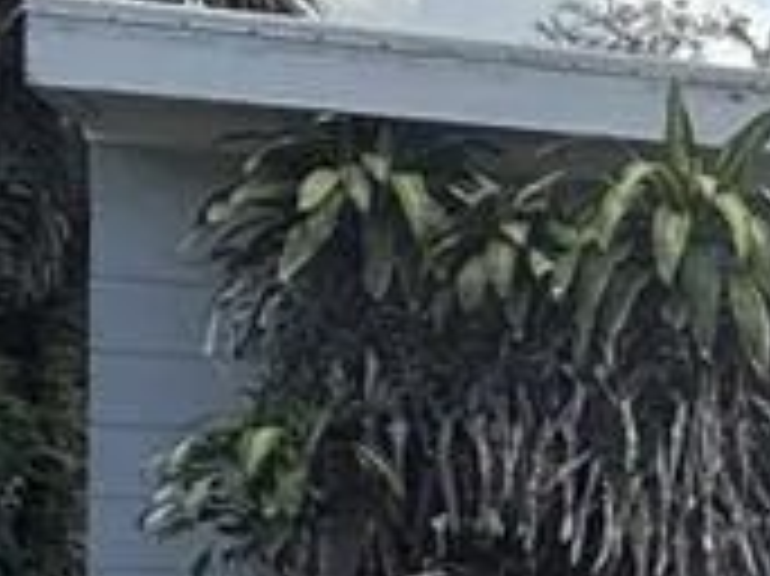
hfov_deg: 14.0
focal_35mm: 84
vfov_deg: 17.5
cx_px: 1941
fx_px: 1867
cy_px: 398
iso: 50
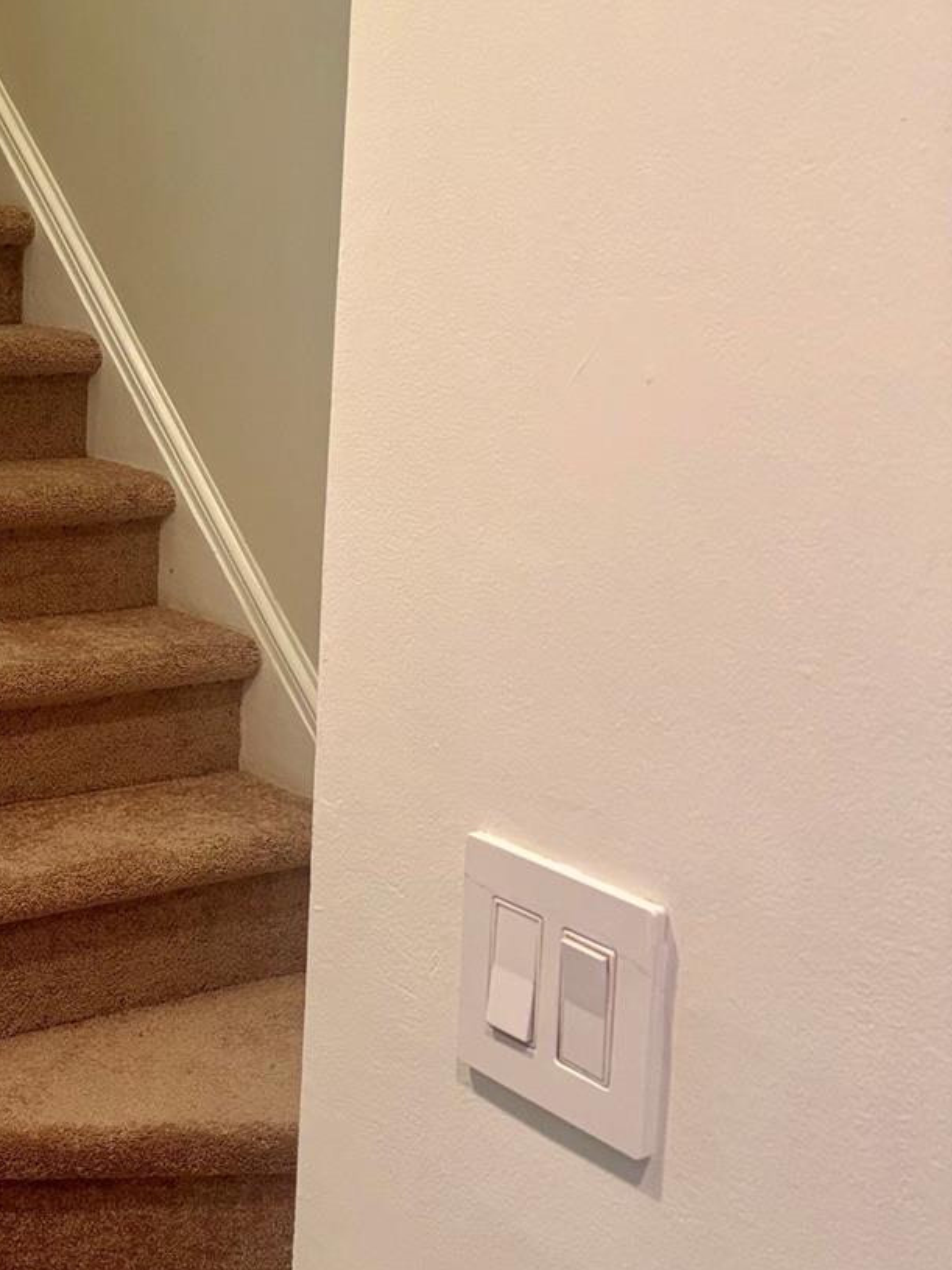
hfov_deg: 28.3
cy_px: 536
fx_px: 1797
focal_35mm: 49
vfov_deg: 38.8
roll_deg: -0.7
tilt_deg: -9.8
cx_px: 65
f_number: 1.6
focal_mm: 5.96
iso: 125
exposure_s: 1/60
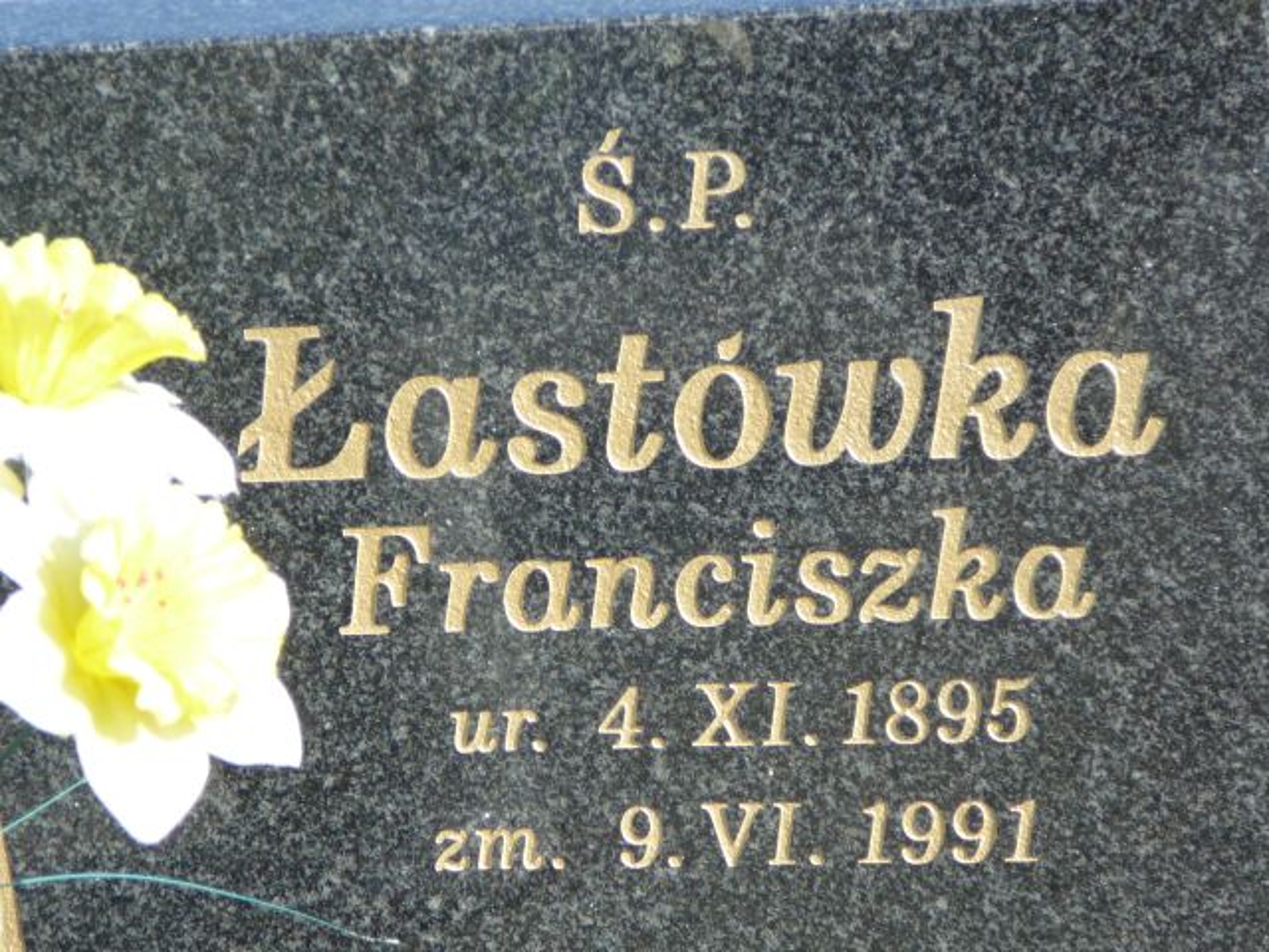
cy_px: 476
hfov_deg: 13.3
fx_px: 5426
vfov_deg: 10.0
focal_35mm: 148
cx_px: 634
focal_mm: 22
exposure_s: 1/250
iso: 80
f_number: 4
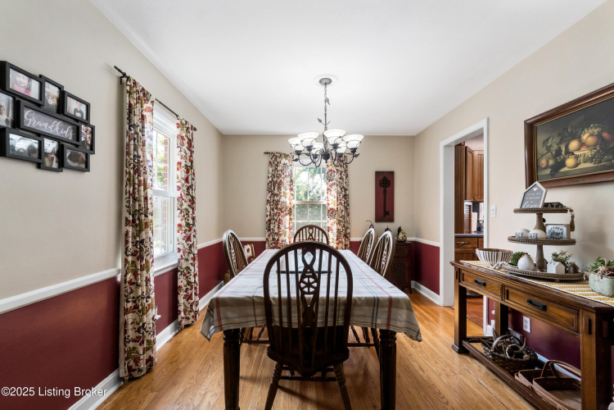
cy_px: 205
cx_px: 307
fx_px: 256
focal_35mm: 15
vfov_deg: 77.3
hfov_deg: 100.4
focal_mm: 10
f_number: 8
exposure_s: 1/25
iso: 400
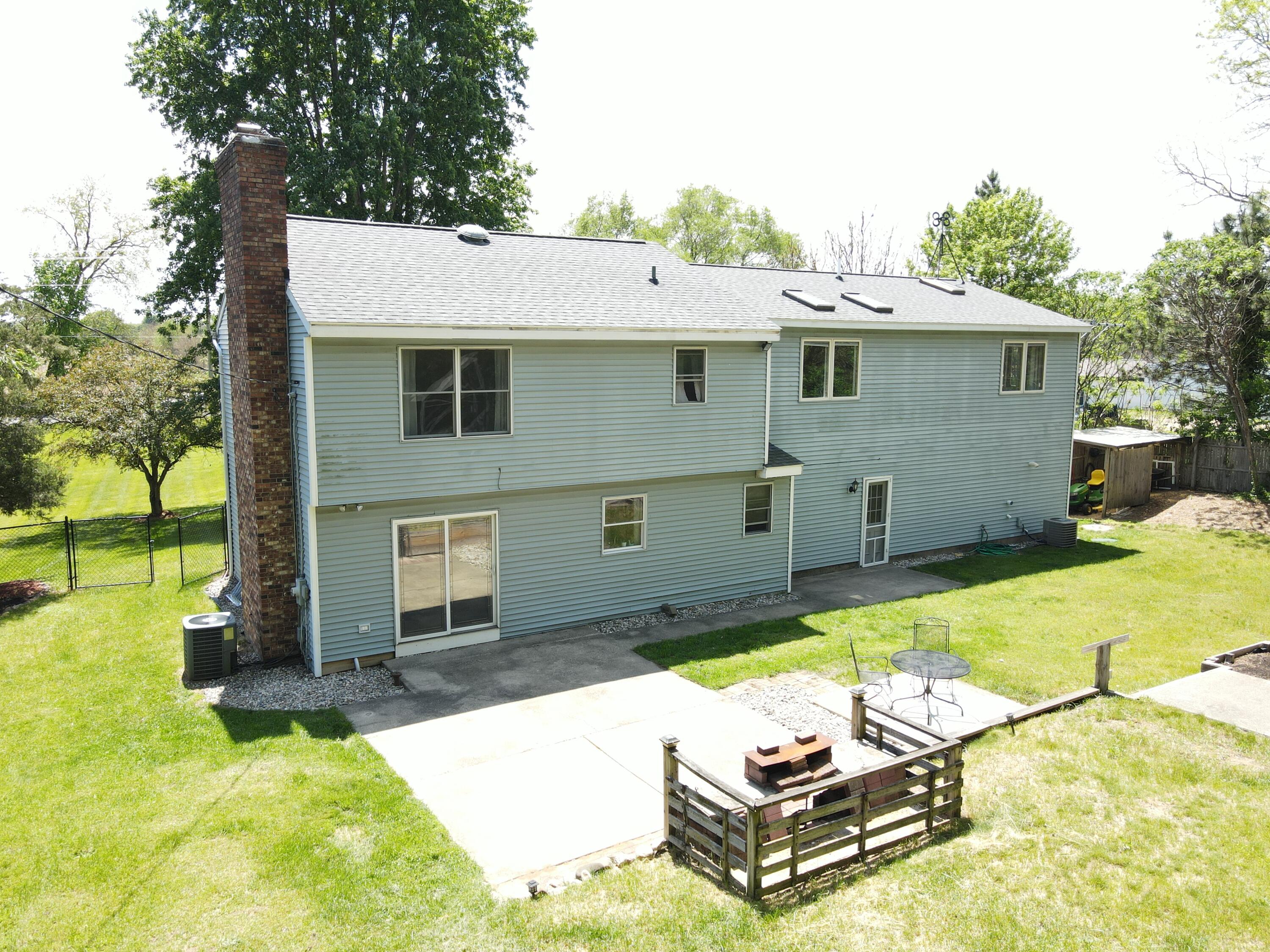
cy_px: 476
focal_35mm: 24
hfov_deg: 71.6
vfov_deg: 56.8
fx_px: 881
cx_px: 635
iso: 100
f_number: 2.8
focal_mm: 4.5
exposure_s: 1/160
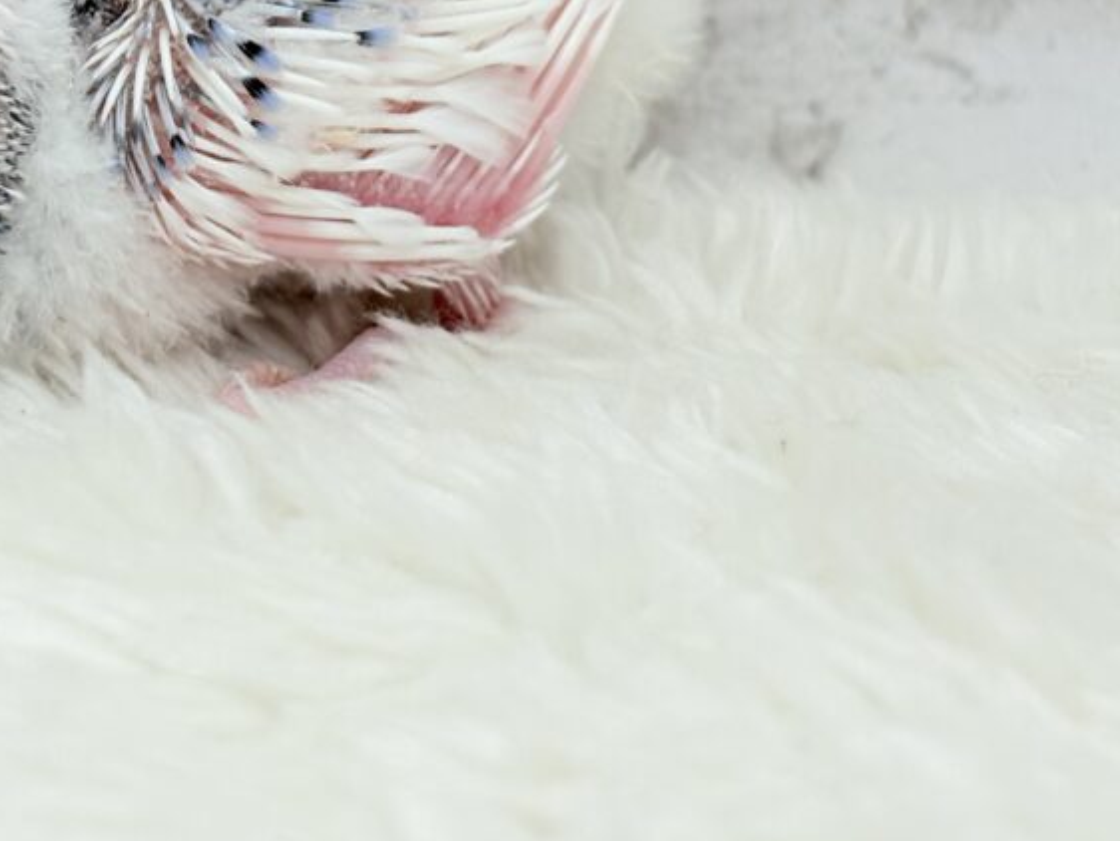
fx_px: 3593
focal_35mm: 111
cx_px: 389
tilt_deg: -11.8
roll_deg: -2.3
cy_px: -30
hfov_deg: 17.7
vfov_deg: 13.1
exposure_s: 1/50
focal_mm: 5.96
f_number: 1.6
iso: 25
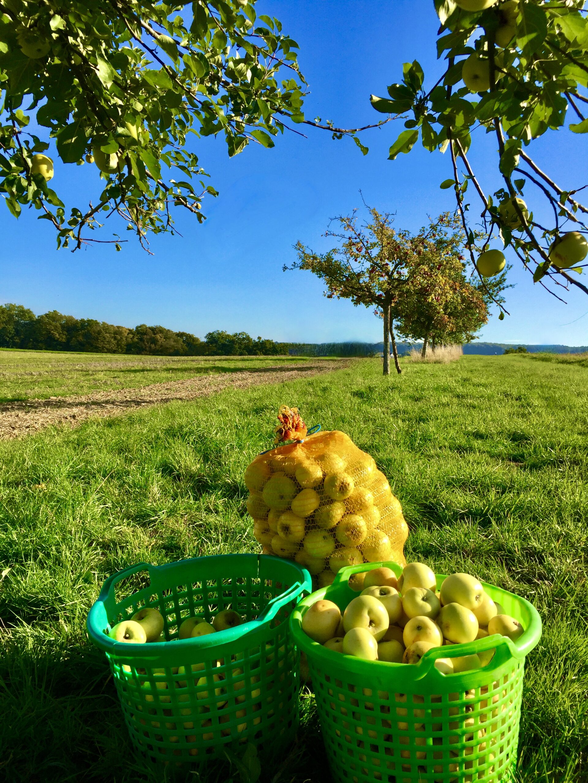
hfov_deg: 48.2
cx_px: 294
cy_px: 392
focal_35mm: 29
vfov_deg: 61.7
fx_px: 657
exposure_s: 1/1464
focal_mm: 4.15
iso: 32
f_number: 2.2
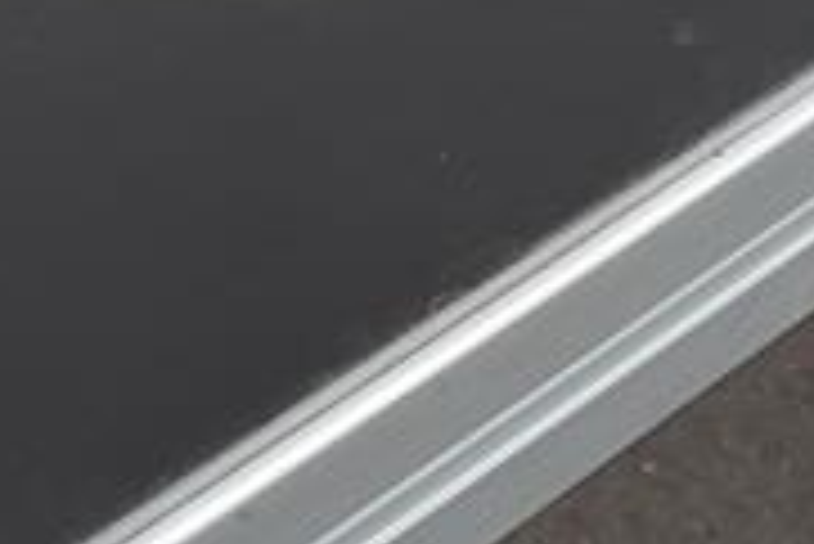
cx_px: 510
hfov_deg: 19.8
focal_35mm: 103
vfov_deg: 13.2
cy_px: 81
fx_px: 2331
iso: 160
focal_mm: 14
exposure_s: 1/320
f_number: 5.6
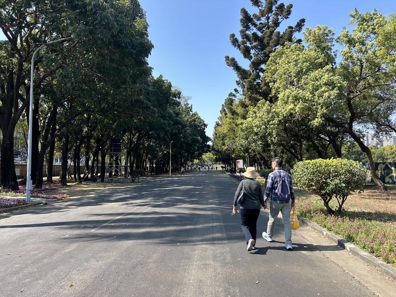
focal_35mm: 26
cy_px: 148
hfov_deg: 67.3
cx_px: 198
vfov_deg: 53.1
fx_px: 297
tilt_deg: +4.9
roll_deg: -1.0
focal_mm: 5.7
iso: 50
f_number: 1.5
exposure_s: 1/1412
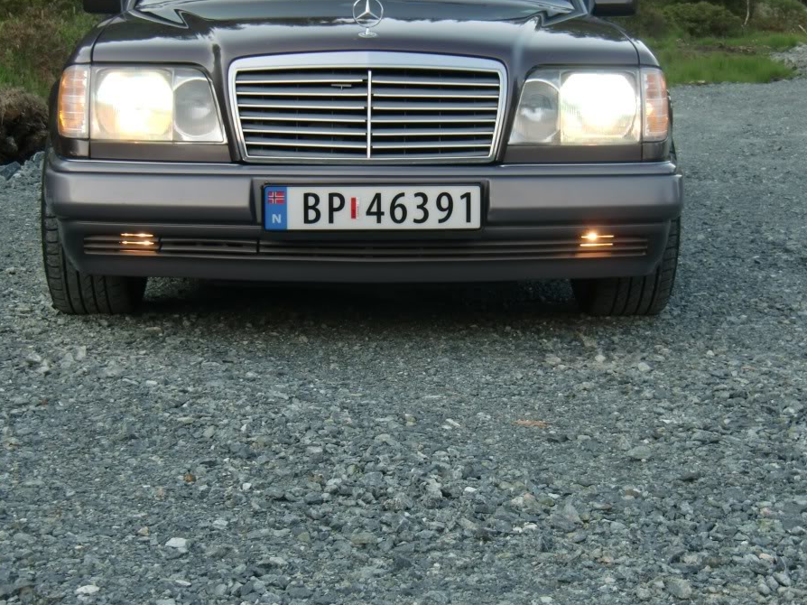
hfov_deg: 30.7
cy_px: 269
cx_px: 380
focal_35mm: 63
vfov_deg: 23.3
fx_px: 1468
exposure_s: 1/100
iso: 64
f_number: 4.2
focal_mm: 9.8
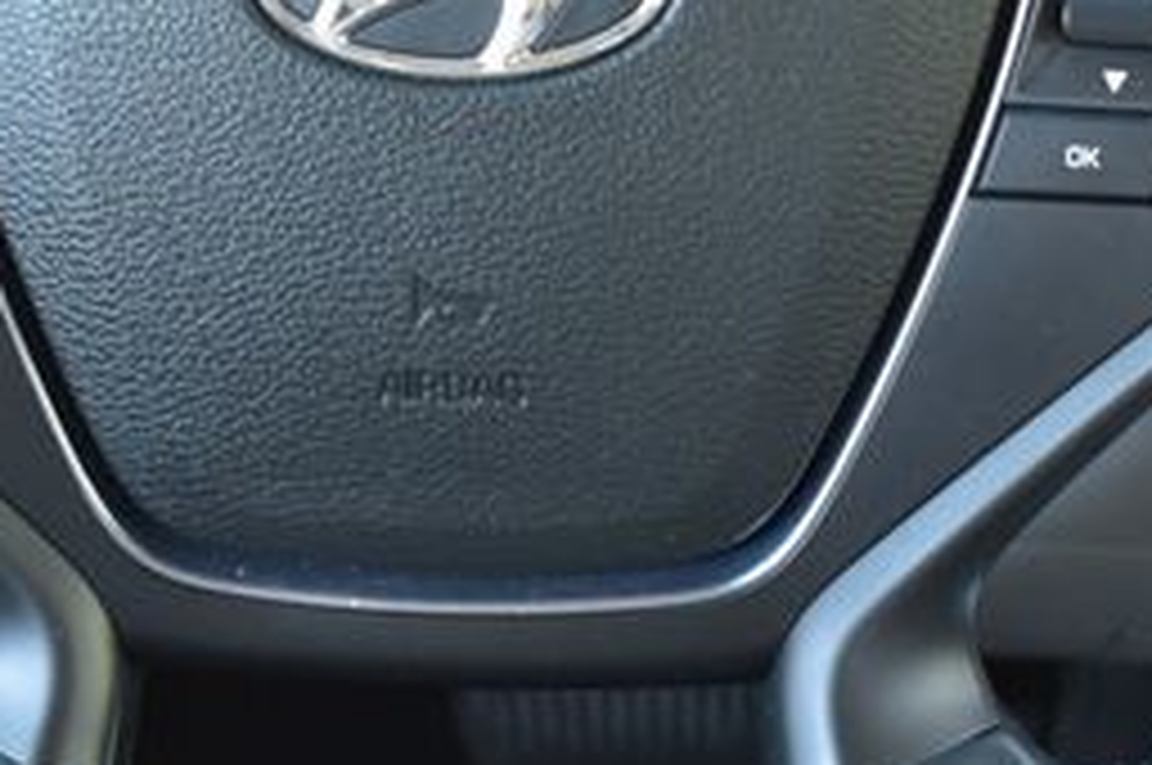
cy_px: 522
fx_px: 4794
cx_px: 459
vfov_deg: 9.1
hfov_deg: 13.7
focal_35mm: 150
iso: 1100
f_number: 6.3
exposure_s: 1/15
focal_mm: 40
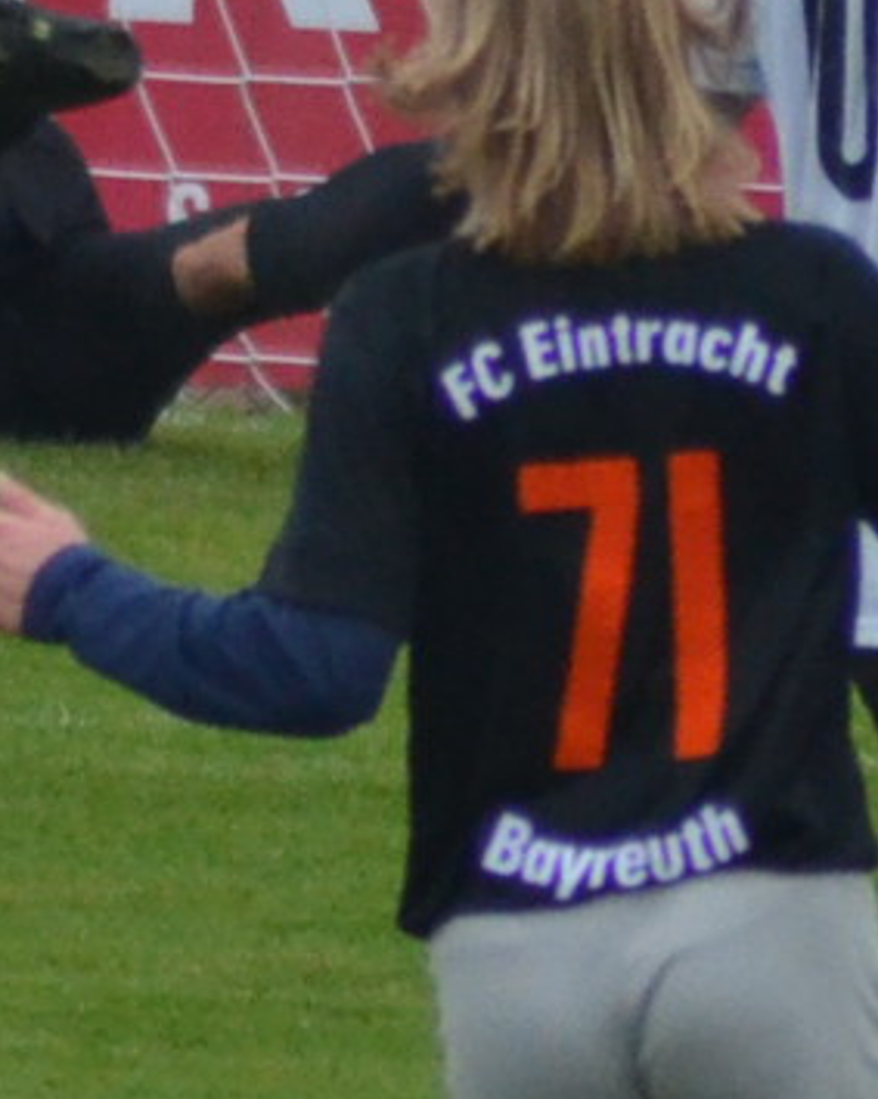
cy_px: 59
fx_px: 89396
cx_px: -1058
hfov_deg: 0.6
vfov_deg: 0.7
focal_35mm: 2751
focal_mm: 300
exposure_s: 1/500
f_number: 5.6
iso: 1600
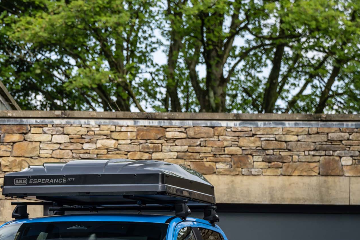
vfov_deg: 8.0
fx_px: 1690
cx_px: 42
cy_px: 330
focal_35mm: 169
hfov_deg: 12.1
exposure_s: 1/250
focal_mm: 61
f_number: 4
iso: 160
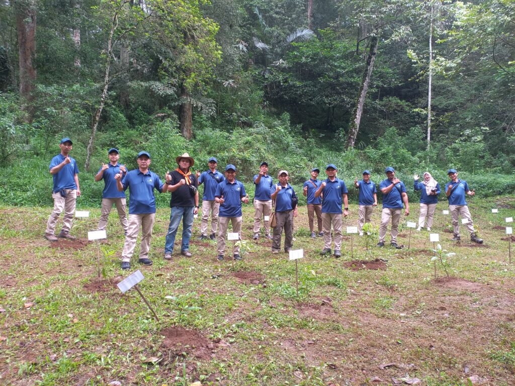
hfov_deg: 69.4
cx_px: 258
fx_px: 372
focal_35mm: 25
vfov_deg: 54.9
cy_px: 193
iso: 64
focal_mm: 4.65
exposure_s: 1/50
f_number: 1.8
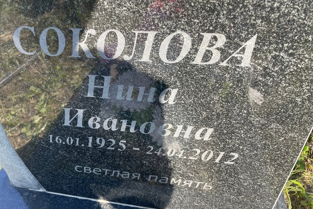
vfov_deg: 46.3
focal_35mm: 28
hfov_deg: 65.5
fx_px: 243
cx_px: 152
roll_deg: +6.5
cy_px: 114
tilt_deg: -37.3
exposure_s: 1/530
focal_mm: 4.2
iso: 32
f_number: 1.6
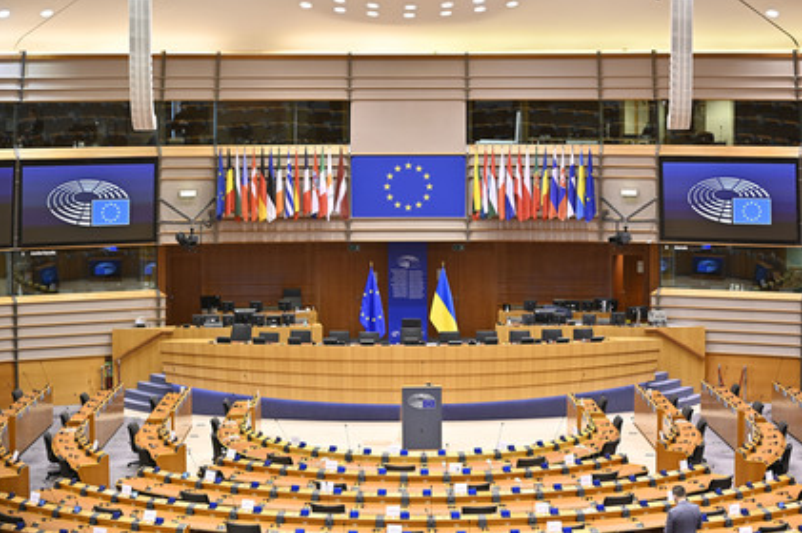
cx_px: 424
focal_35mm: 75
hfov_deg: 27.0
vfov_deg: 18.2
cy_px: 266
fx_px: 1669
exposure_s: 1/200
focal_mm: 70
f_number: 2.8
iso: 800
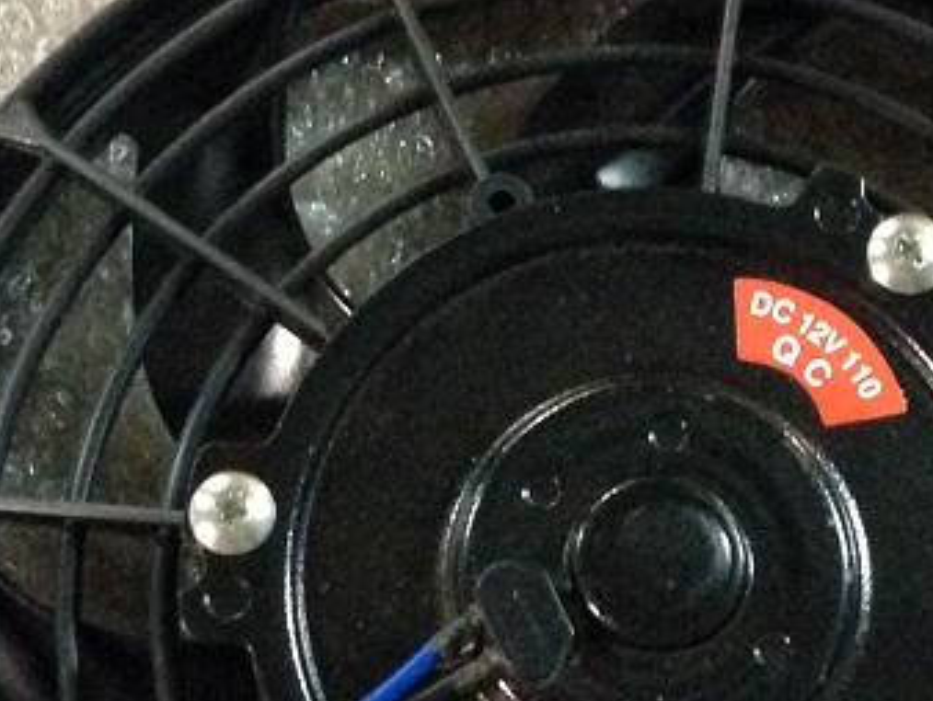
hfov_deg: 16.8
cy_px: 662
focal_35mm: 117
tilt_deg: -81.1
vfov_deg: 12.6
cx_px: 613
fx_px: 3156
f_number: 2.4
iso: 800
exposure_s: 1/17
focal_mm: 4.12
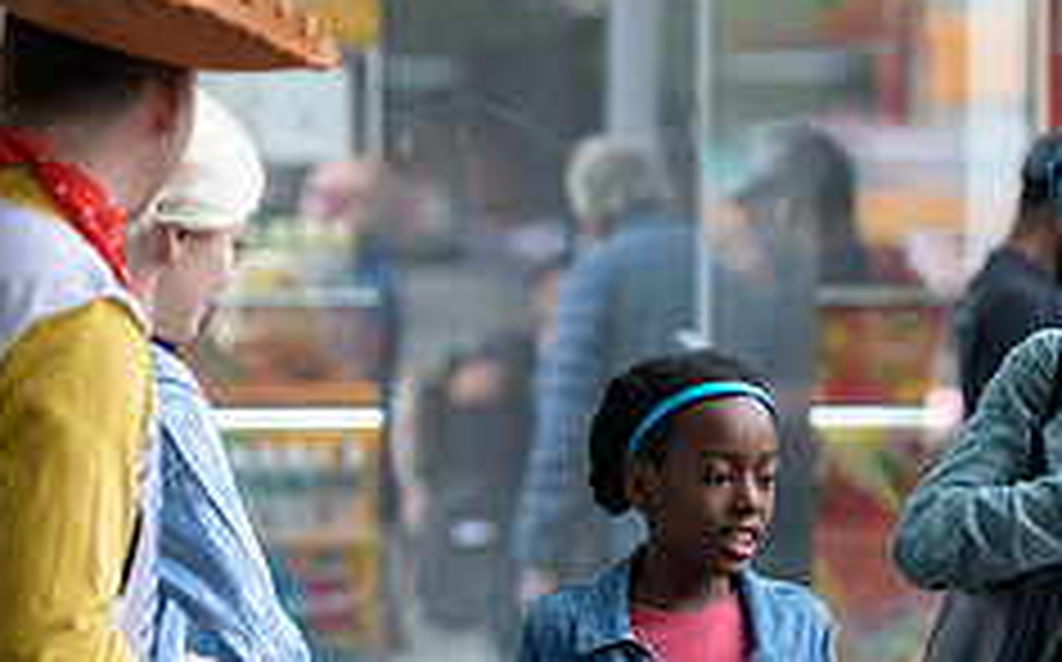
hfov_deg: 7.0
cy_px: 637
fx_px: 8704
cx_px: 711
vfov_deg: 4.3
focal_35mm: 301
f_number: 3.2
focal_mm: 120
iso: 400
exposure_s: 1/250
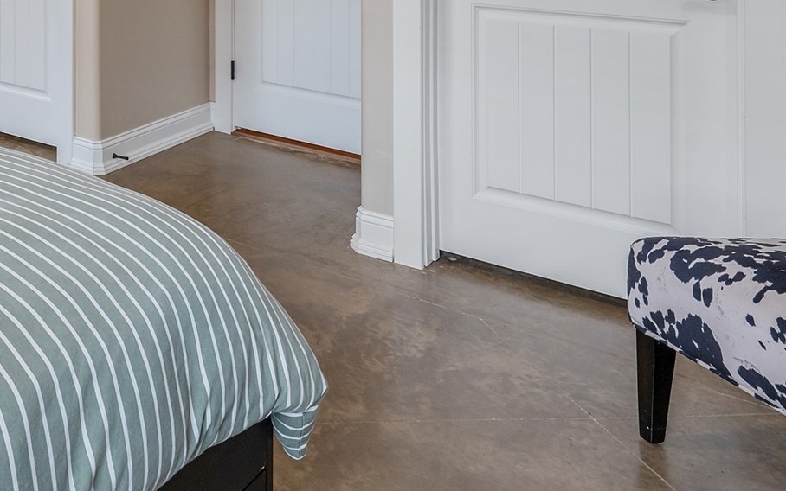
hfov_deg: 43.6
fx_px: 836
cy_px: -112
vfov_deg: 28.2
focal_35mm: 39
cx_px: 11
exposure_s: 1/15
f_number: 8
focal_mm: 16
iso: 800
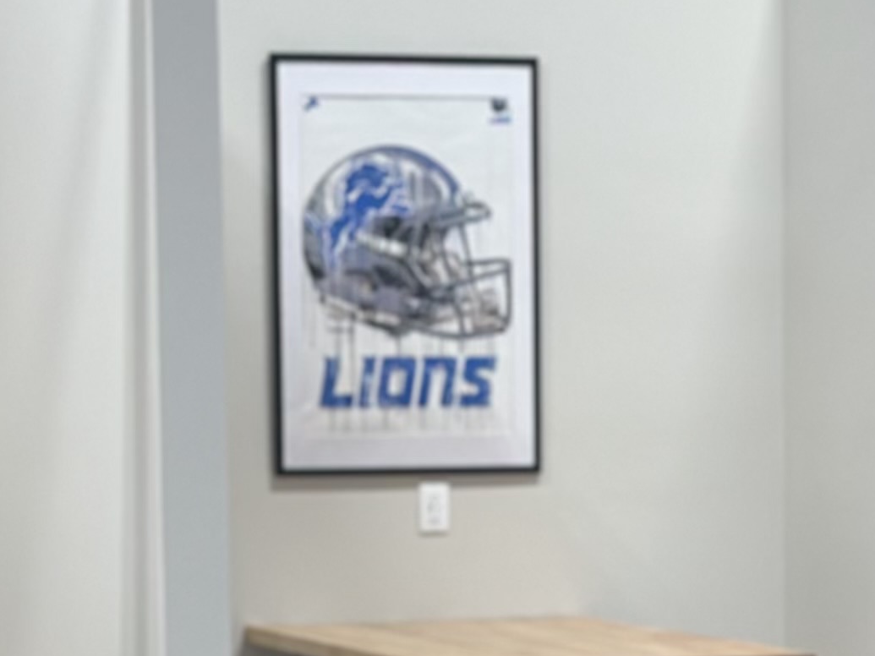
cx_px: 575
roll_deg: +0.0
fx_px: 4726
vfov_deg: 7.8
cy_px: 950
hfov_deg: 10.6
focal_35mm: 187
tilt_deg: -7.3
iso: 80
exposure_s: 1/120
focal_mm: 6.86
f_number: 1.78
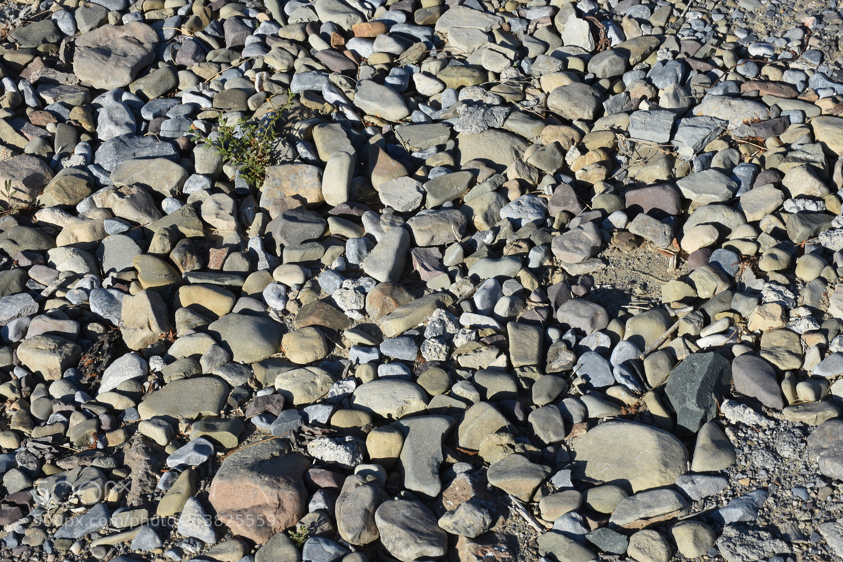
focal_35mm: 90
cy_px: 281
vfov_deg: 15.2
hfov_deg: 22.6
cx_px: 422
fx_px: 2107
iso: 100
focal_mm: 60
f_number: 18
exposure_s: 1/60
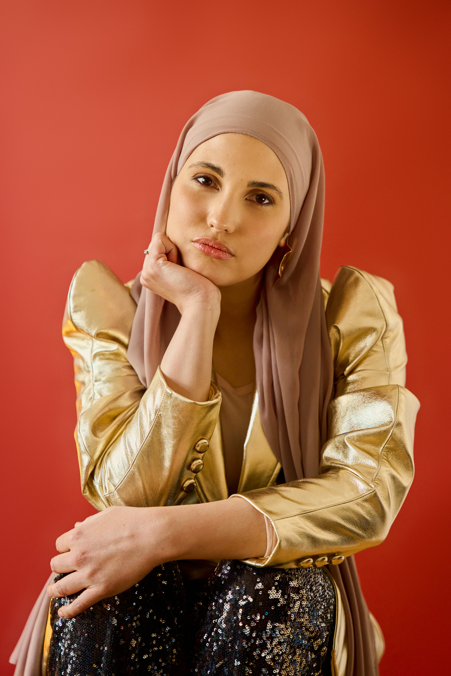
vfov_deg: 33.9
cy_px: 338
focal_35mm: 59
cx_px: 226
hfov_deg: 23.0
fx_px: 1109
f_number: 2.8
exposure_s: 1/125
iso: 800
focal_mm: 59
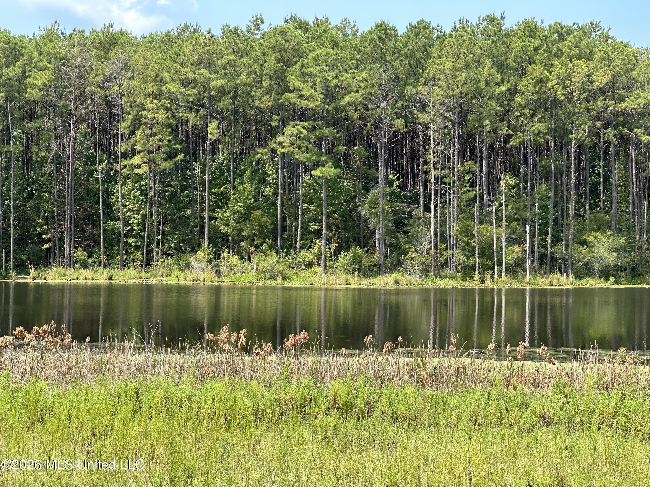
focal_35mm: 77
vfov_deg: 19.1
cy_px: 244
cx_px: 325
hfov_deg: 25.3
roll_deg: -0.6
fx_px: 1446
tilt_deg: -1.1
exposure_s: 1/290
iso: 32
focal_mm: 9
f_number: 2.8
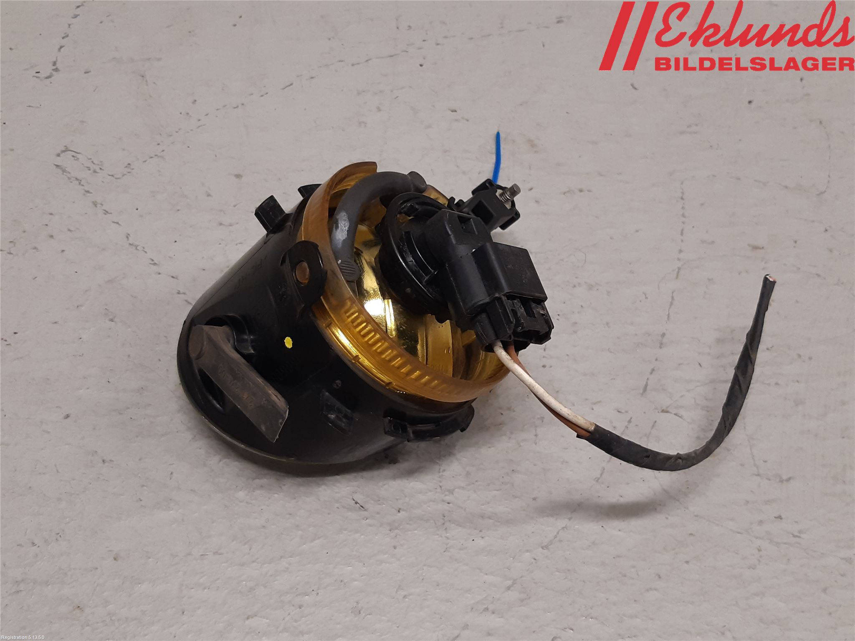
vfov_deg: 53.1
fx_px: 642
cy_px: 320
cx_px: 428
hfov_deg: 67.3
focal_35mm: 26
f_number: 1.7
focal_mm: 3.93
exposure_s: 1/50
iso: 125
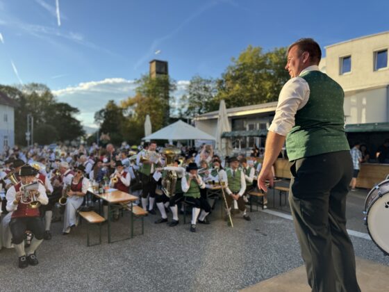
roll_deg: +0.3
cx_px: 194
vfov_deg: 56.8
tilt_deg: -0.8
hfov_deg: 71.6
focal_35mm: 24
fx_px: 270
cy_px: 146
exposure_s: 1/1131
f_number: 1.78
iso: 80
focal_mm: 6.76
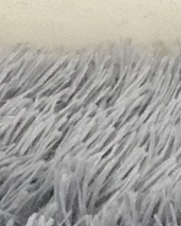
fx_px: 1312
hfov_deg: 7.4
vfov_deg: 9.5
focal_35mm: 196
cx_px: 421
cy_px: 360
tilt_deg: -52.3
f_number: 2.4
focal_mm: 3.3
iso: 200
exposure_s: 1/33
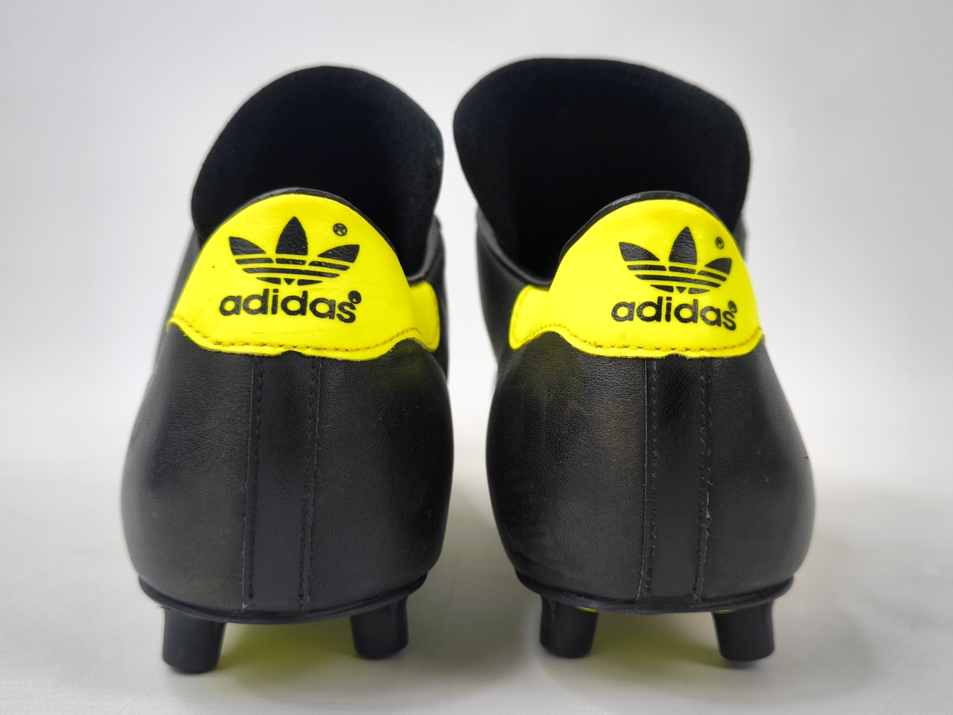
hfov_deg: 71.6
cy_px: 358
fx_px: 661
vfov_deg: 56.8
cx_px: 476
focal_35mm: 24
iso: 64
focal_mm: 6.92
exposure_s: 1/100
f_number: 1.9
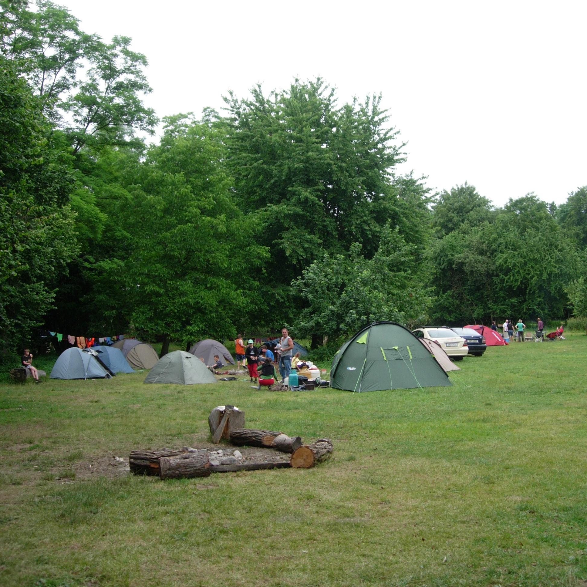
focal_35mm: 45
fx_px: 863
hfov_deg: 37.5
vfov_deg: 37.6
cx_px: 329
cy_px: 294
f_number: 2.8
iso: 64
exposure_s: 1/235
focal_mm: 7.8
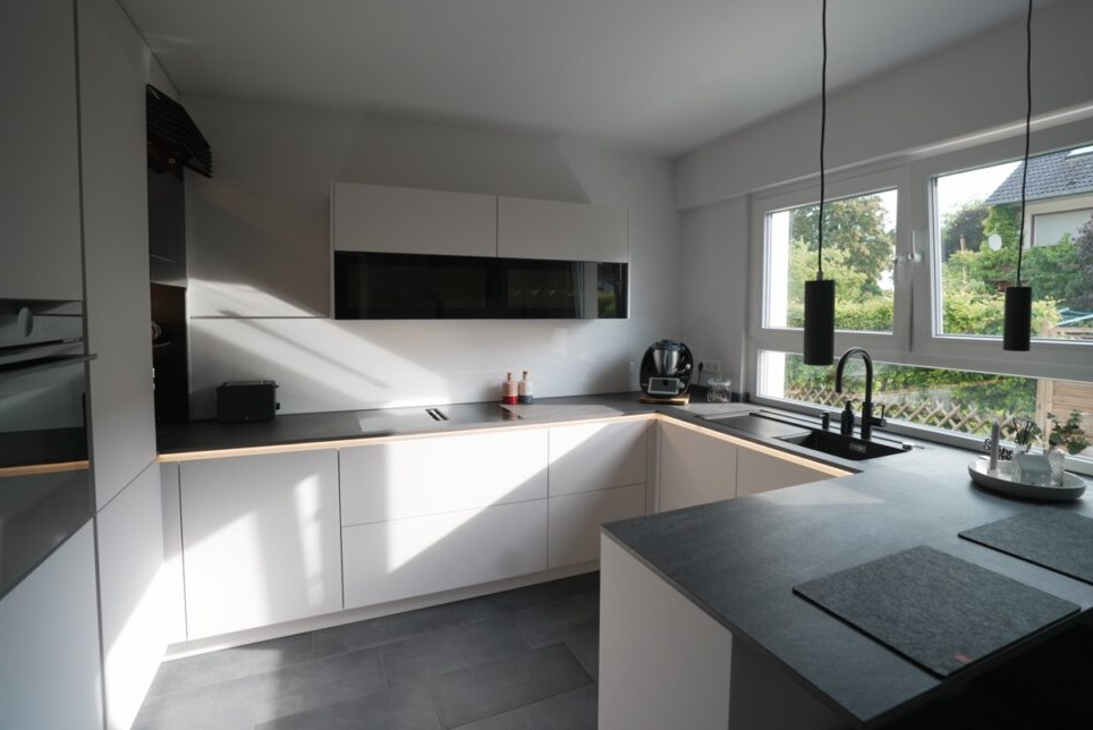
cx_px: 567
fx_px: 516
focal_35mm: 17
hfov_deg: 93.2
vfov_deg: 70.5
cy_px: 343
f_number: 4.5
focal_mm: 16
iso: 640
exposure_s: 1/80
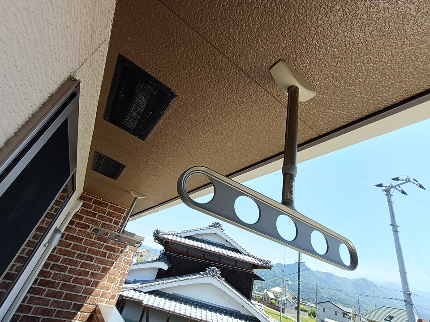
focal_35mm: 16
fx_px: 199
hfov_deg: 94.5
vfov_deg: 78.1
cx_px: 215
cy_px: 161
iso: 64
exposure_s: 1/202
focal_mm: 1.68
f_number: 2.2
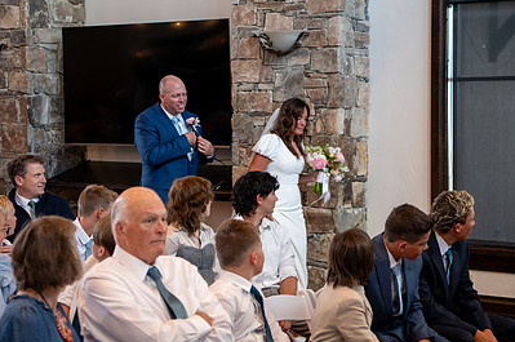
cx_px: 288
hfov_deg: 25.7
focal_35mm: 79
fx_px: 1129
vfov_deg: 17.2
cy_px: 162
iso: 3200
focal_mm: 50
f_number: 3.2
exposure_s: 1/200
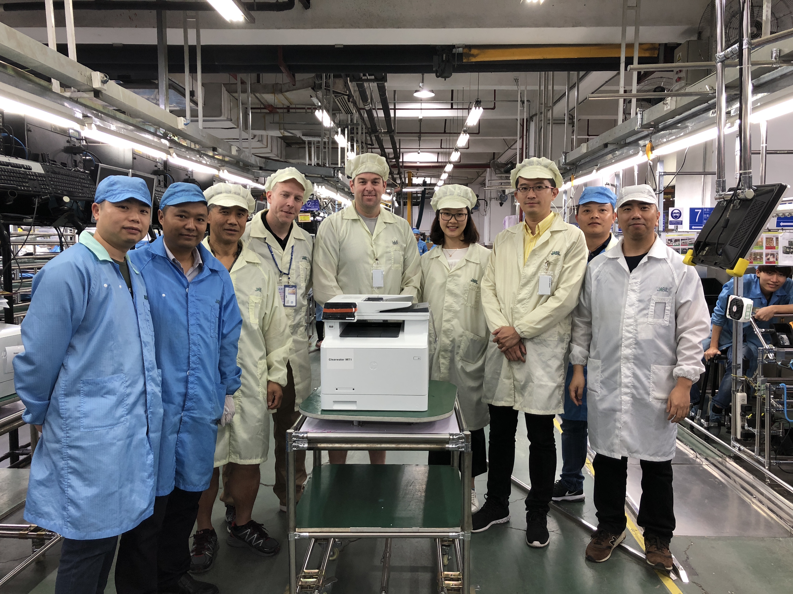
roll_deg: -0.4
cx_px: 396
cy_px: 297
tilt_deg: -5.2
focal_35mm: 28
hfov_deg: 63.4
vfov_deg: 49.7
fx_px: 641
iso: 40
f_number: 1.8
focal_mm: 4
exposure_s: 1/20
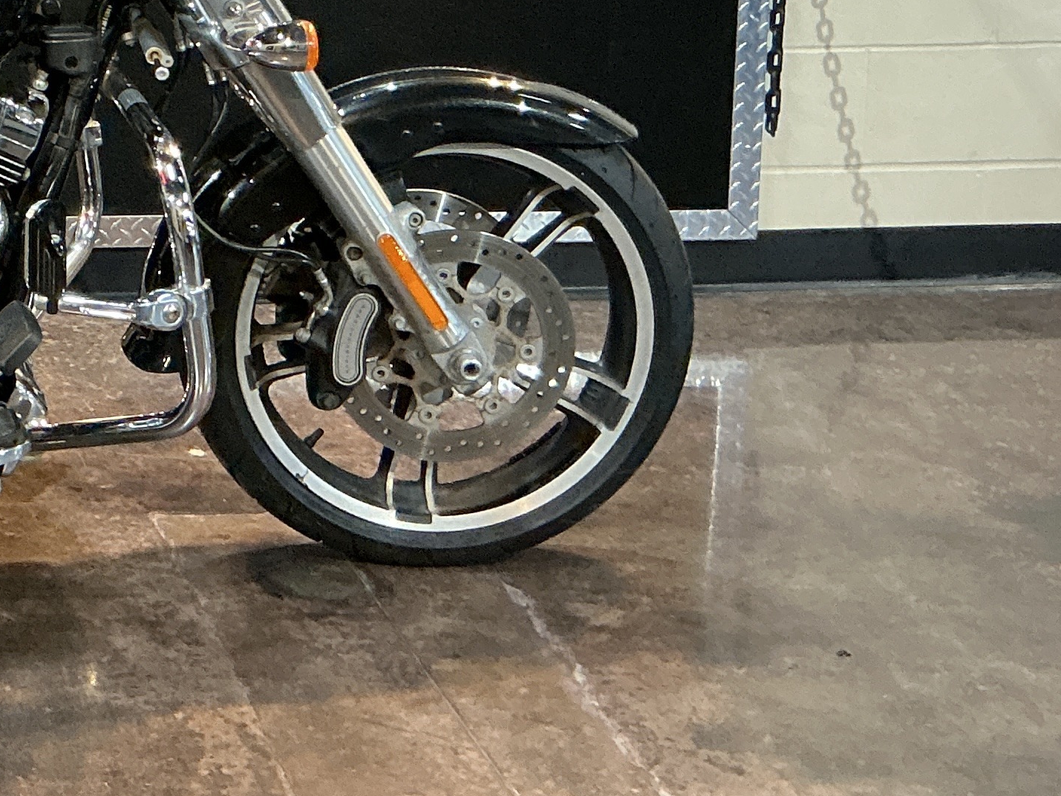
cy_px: -99
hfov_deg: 22.1
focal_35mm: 79
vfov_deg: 17.9
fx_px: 2422
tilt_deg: -9.7
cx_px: -341
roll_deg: +0.8
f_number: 1.8
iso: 200
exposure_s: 1/60
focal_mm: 3
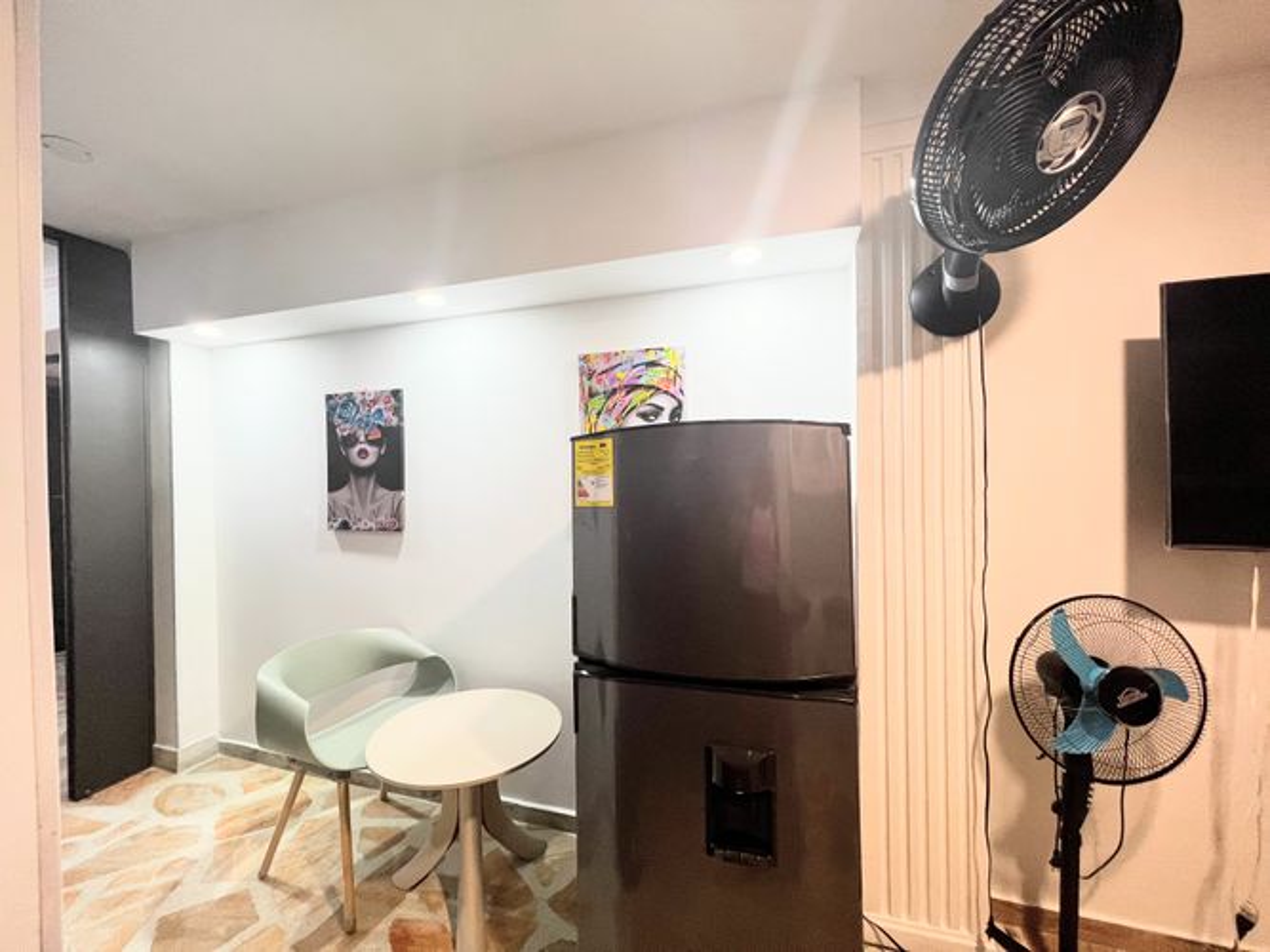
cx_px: 635
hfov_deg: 106.2
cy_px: 476
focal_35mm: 13
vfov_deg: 89.9
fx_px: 477
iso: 160
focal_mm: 1.57
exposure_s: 1/60
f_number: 1.8
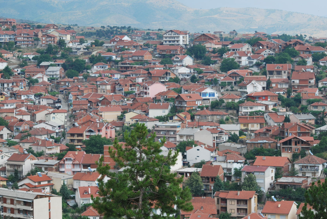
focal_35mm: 113
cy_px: 114
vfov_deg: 12.2
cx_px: 154
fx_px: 1028
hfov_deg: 18.1
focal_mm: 70
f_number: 5.6
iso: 160
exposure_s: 1/500
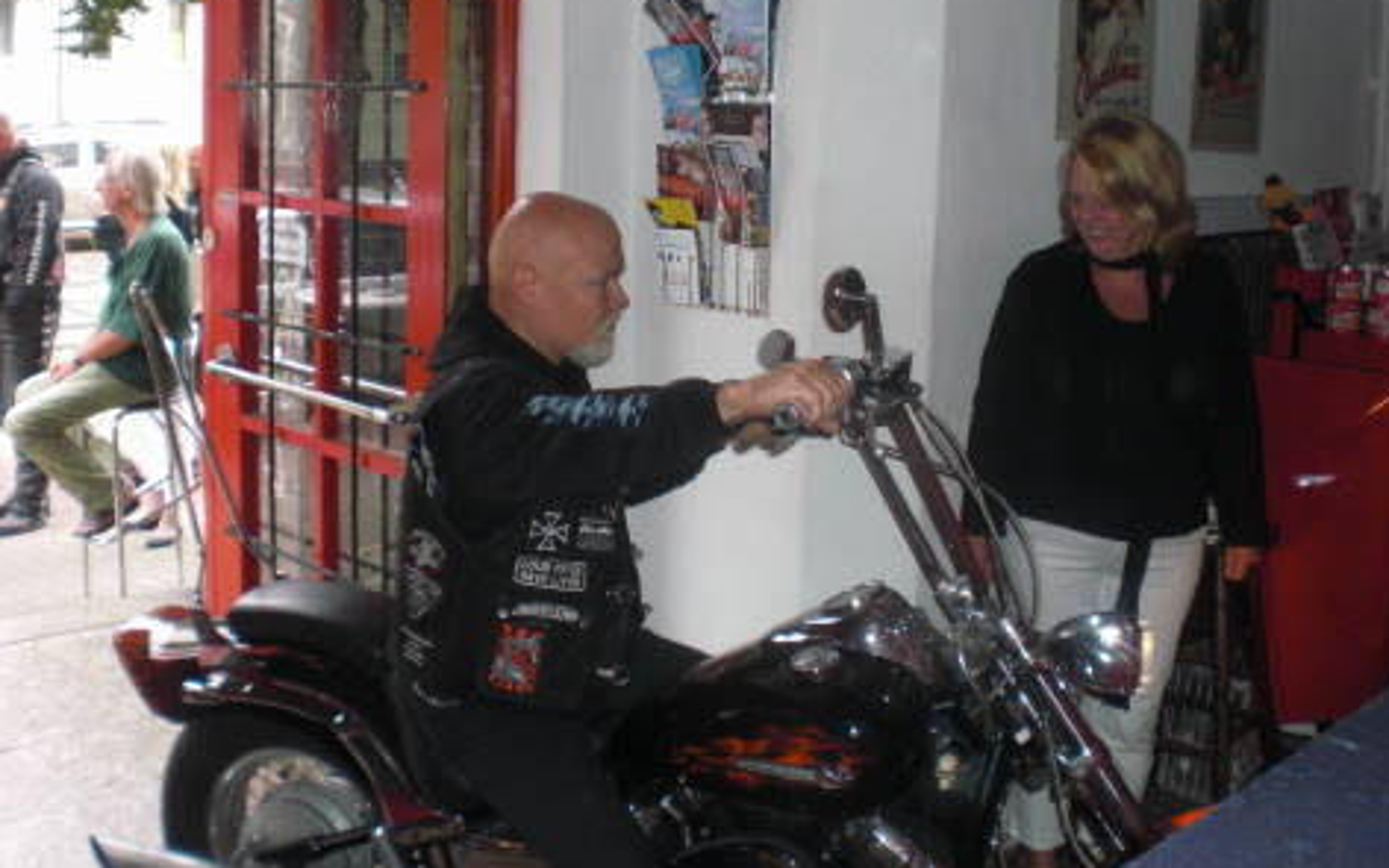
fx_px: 1552
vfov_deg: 31.2
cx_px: 700
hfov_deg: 48.2
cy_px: 344
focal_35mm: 41
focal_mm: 6.3
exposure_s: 1/60
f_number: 3.1
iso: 200
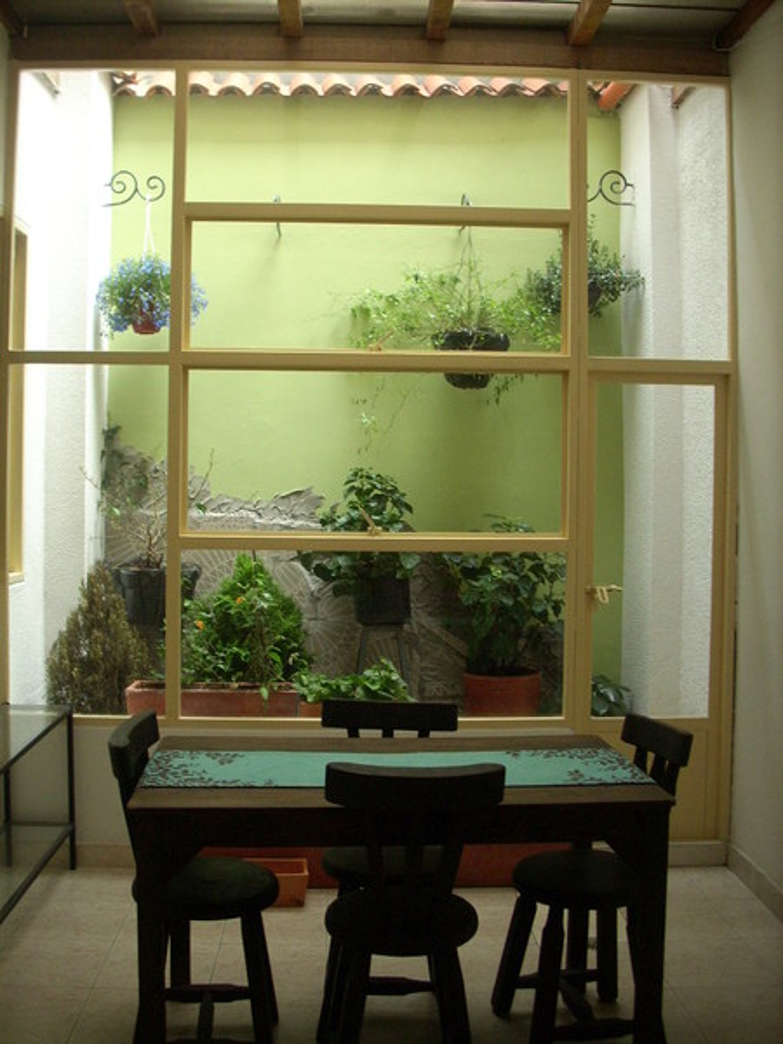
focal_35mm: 37
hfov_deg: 38.7
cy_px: 522
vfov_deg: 50.1
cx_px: 392
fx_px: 1116
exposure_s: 1/30
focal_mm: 6.2
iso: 183
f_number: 2.8
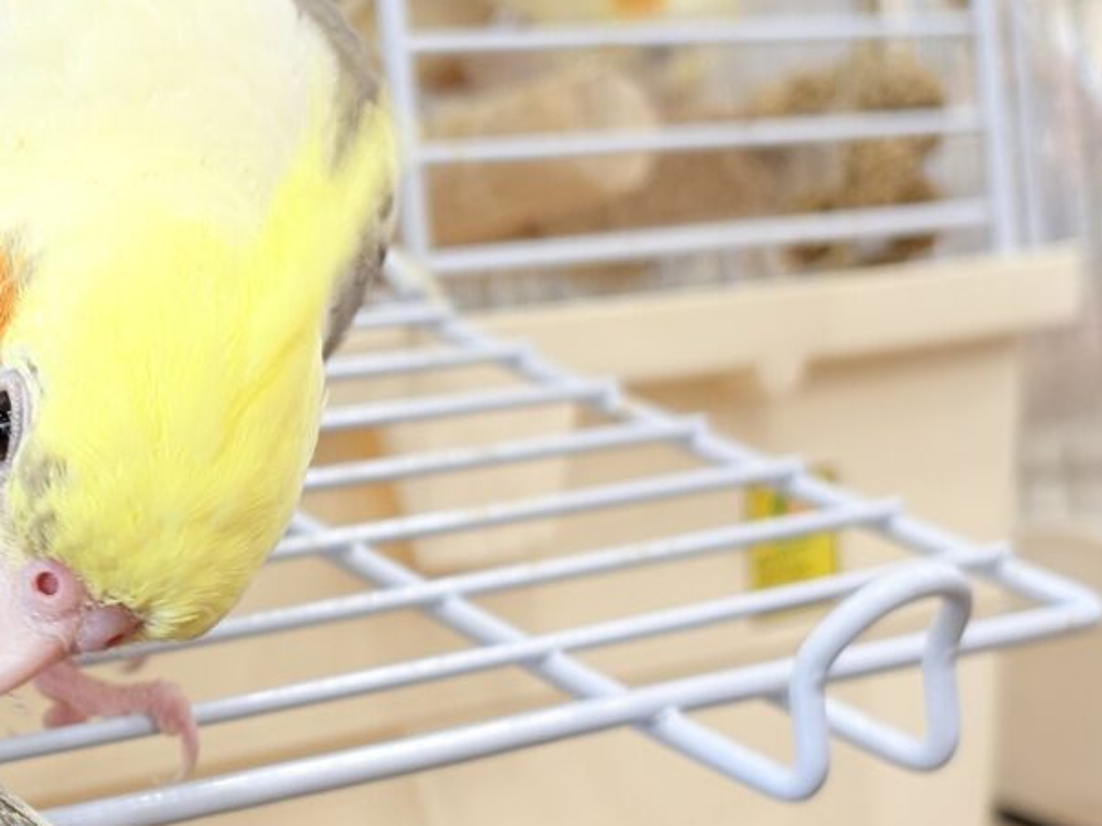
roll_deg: +7.1
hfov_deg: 18.6
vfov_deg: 14.2
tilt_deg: -1.9
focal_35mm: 104
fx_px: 3311
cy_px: 514
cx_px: 145
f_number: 1.6
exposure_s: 1/50
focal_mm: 5.96
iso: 40
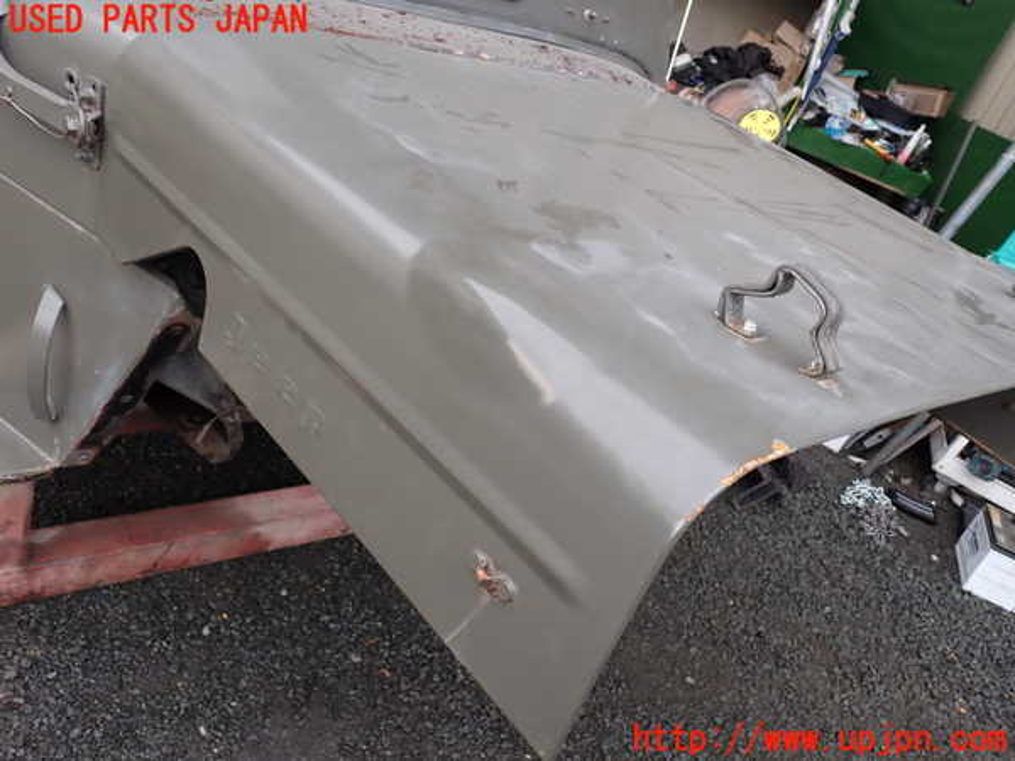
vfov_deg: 46.8
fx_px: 880
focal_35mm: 30
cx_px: 508
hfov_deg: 60.0
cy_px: 380
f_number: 3.2
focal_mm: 5.4
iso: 100
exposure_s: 1/125
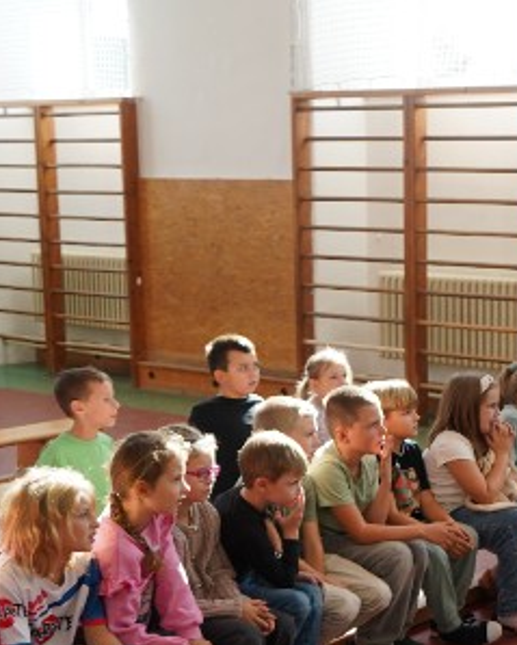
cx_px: 614
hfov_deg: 19.8
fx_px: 1394
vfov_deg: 25.9
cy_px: 421
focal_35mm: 73
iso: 320
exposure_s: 1/250
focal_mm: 29
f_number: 3.5
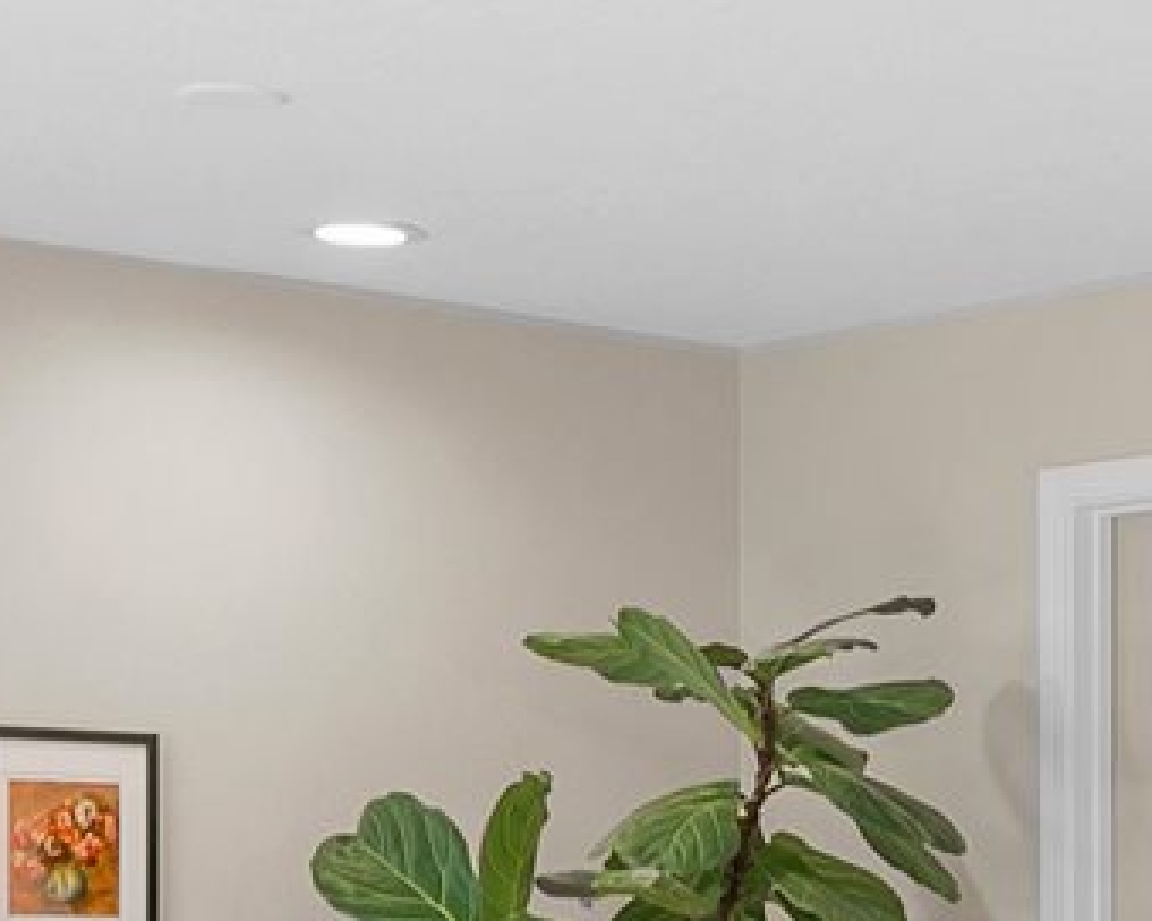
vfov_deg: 12.8
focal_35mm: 119
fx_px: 4056
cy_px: 977
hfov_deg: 15.6
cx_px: 1369
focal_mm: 14
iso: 100
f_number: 8
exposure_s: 2
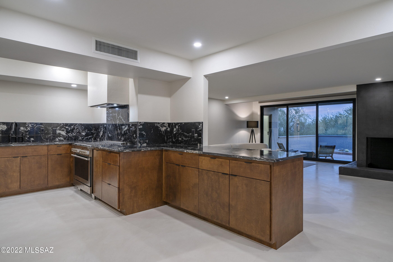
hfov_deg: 84.0
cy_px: 131
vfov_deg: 61.9
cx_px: 196
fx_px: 218
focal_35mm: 20
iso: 200
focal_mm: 20
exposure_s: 1/4
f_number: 7.1
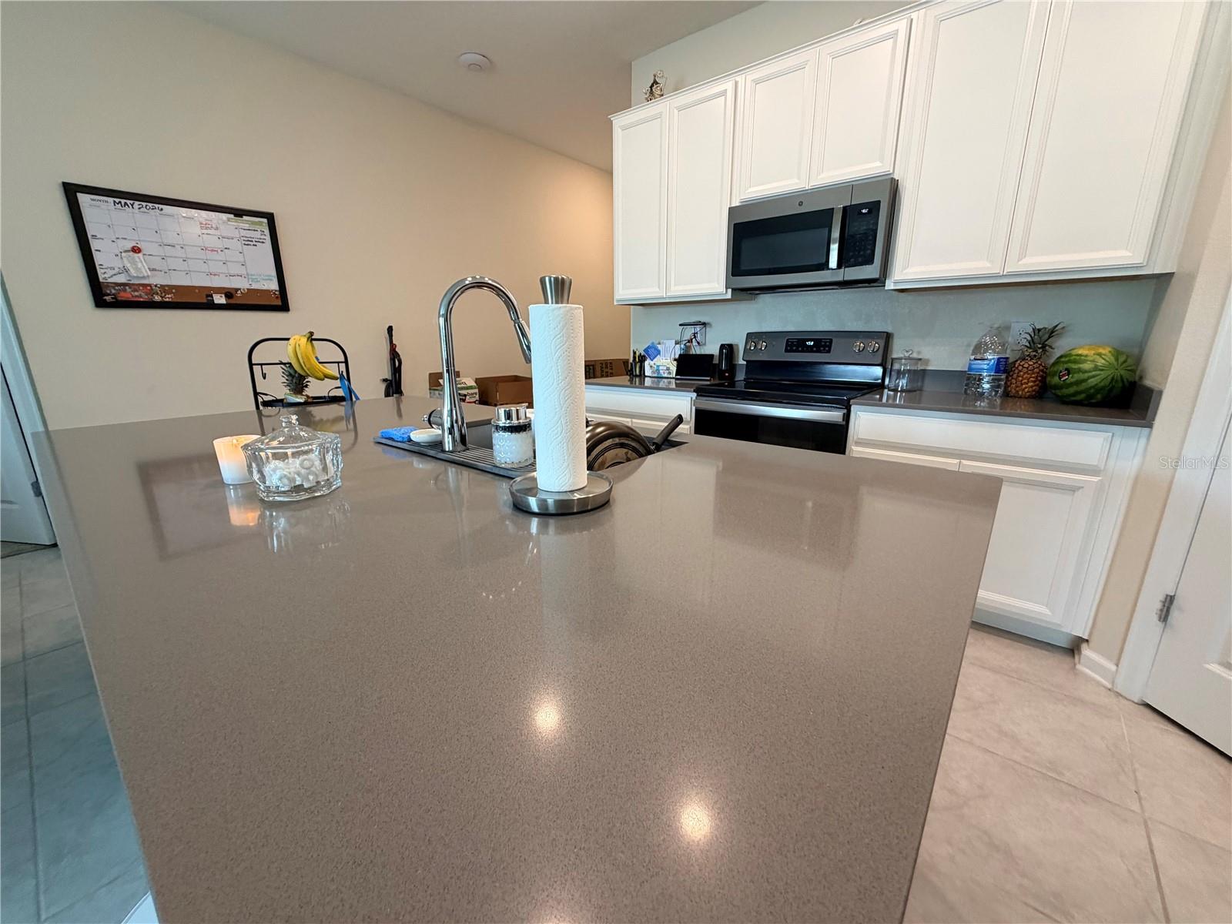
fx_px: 498
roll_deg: +1.1
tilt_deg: -15.3
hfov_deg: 102.1
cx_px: 616
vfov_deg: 85.7
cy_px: 462
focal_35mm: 14
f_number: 2.2
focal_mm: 2.22
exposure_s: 1/60
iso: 200
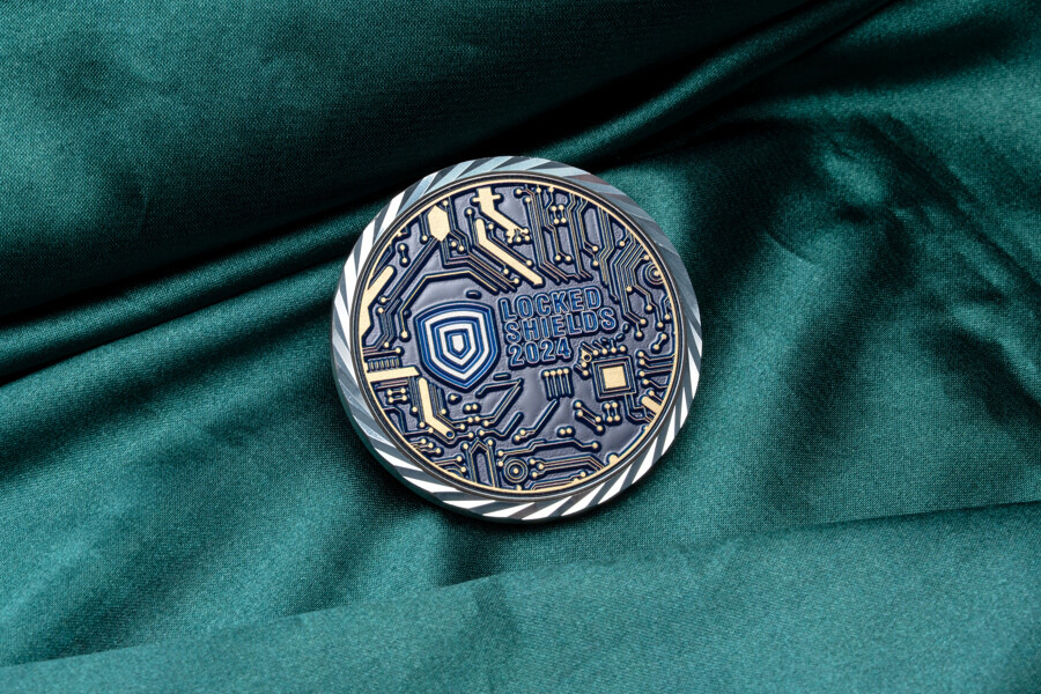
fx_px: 2602
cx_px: 520
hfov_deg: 22.6
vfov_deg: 15.2
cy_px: 347
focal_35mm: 90
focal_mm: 90
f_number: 19
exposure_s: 1/8
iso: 400
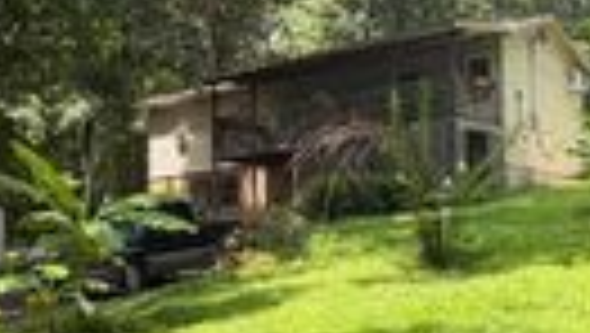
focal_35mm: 58
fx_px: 908
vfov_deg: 20.7
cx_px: 392
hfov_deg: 35.6
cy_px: 214
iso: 50
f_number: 2.2
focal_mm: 2.22
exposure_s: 1/344
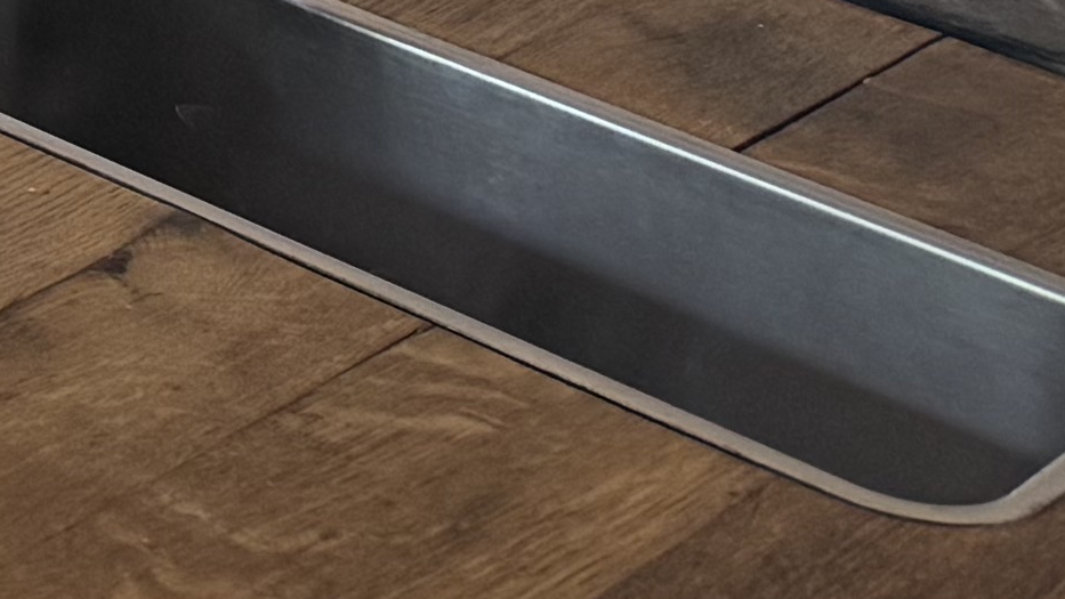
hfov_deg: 11.2
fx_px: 4519
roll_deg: -1.5
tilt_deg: -5.9
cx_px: -1512
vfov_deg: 6.5
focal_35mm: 160
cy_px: -1597
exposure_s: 1/100
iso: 125
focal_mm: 6.76
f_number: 1.78
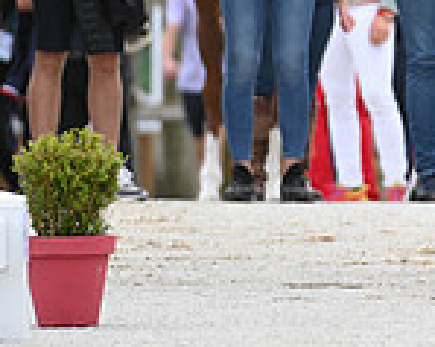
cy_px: -109
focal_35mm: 1465
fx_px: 18849
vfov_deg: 1.1
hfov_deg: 1.3
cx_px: 753
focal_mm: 400
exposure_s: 1/1600
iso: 720
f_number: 5.6
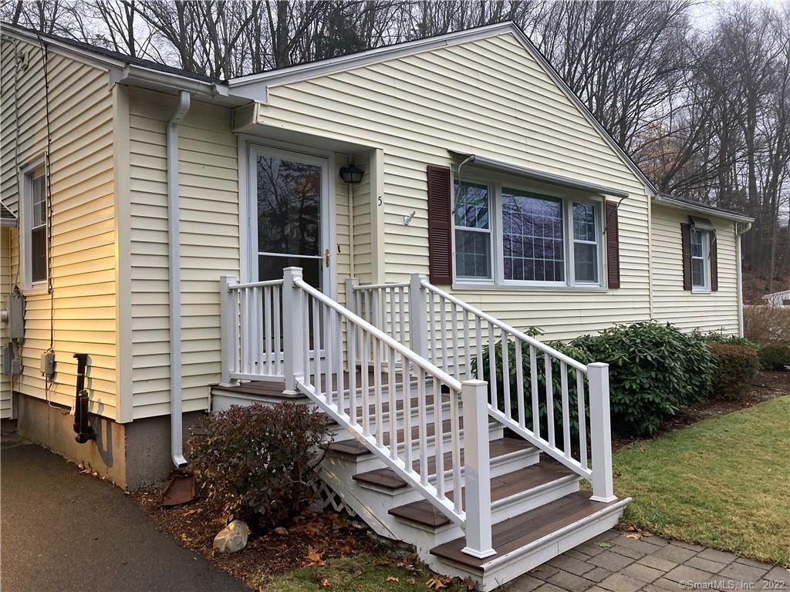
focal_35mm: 28
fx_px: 639
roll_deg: +0.4
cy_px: 296
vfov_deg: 49.7
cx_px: 395
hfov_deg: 63.4
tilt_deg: +0.1
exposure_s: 1/60
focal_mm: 3.99
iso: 125
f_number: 1.8
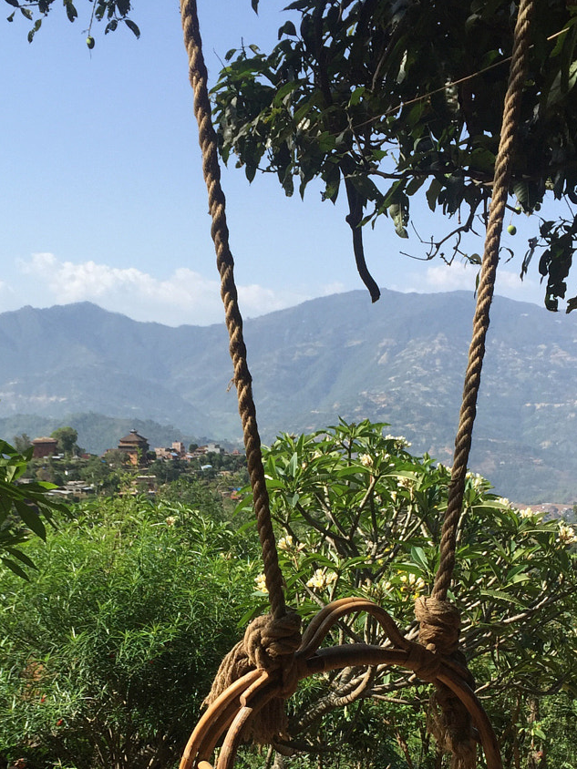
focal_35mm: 55
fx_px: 1222
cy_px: 596
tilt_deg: -6.0
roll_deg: +0.7
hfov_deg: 26.5
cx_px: 217
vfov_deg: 34.1
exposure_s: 1/1464
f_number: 2.2
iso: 32
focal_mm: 4.15
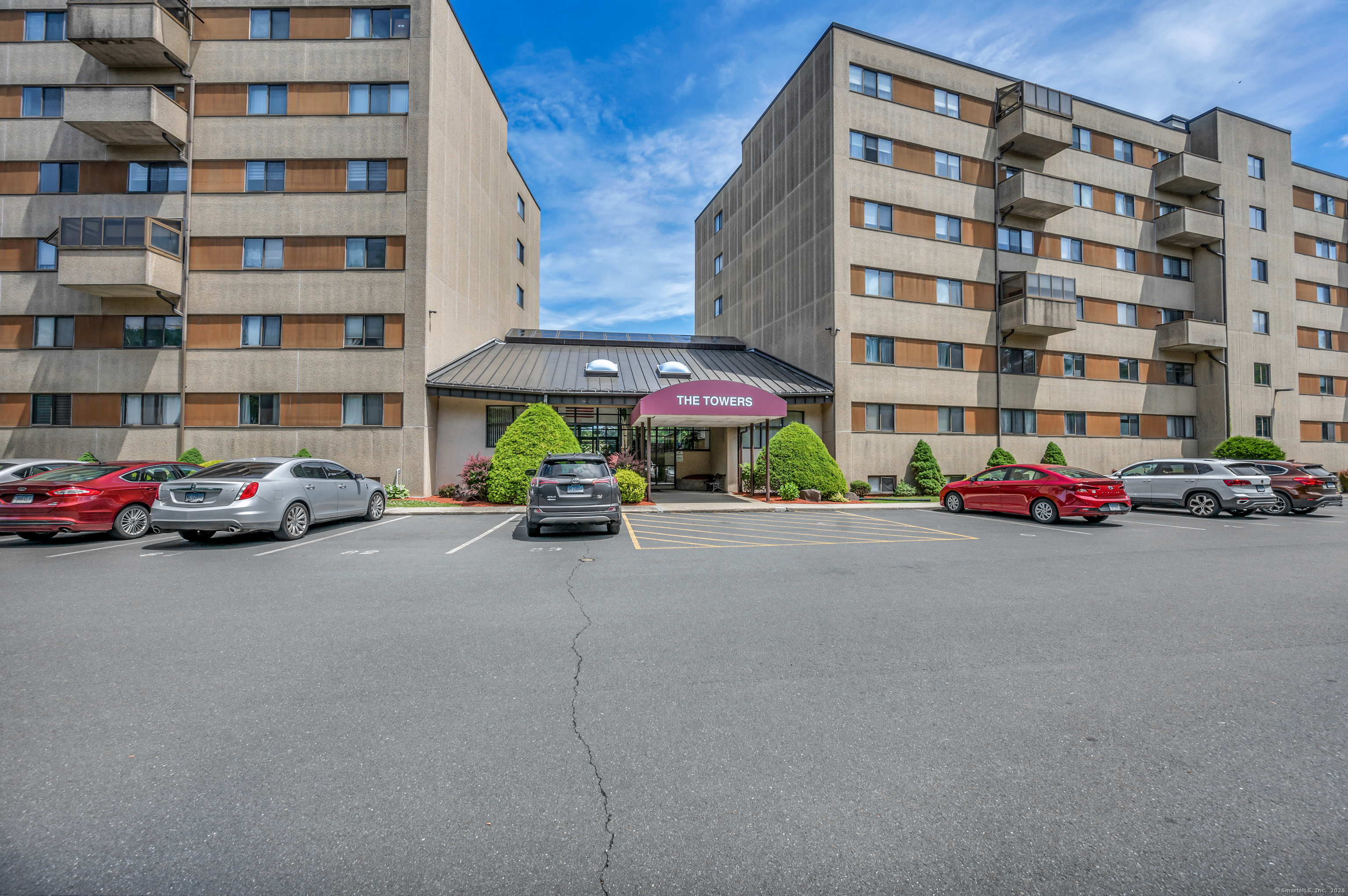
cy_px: 448
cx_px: 674
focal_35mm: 14
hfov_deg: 104.3
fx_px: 524
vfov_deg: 81.1
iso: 320
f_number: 7.1
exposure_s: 1/1250
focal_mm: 14
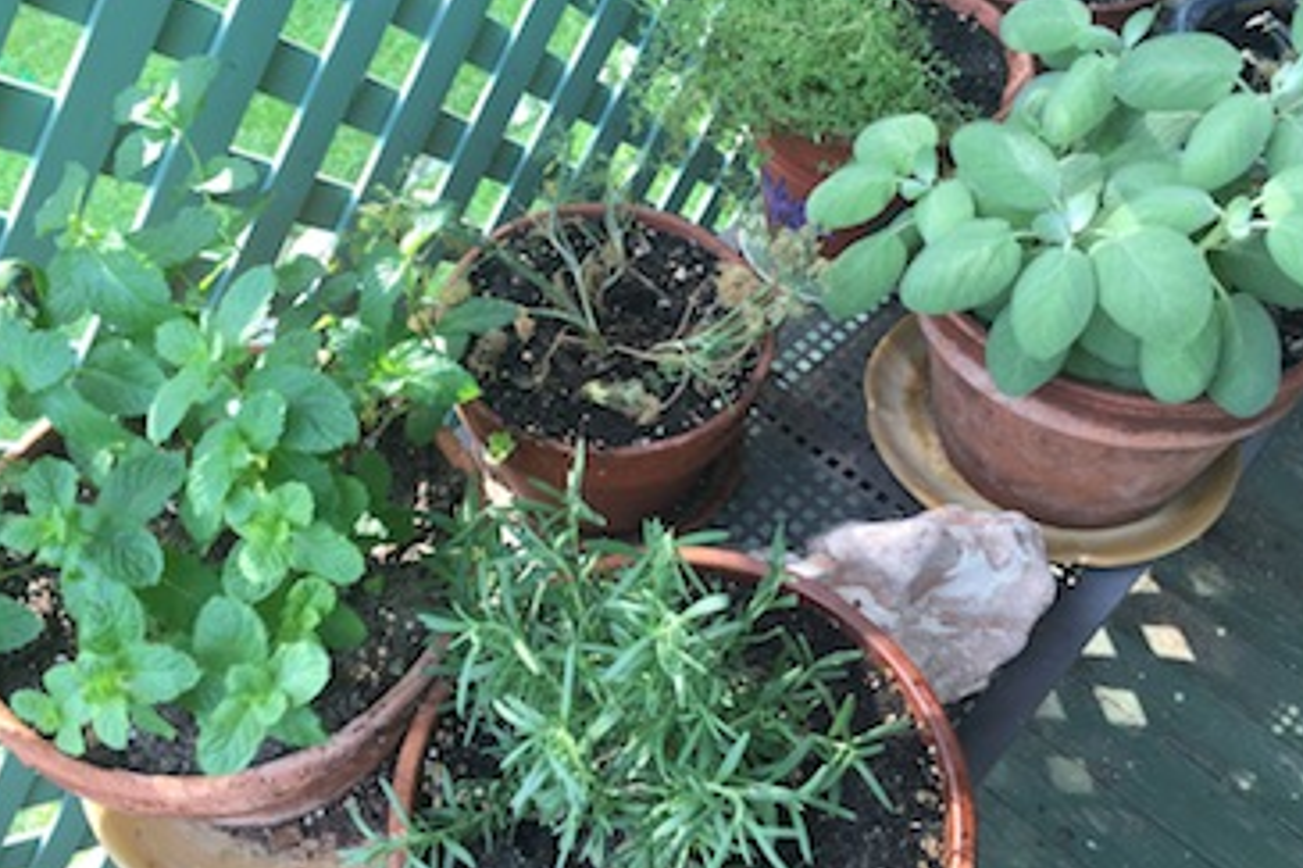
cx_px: 655
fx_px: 1121
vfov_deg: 42.3
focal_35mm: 31
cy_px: 405
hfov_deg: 60.3
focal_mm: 4.15
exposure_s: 1/60
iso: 32
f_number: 2.2
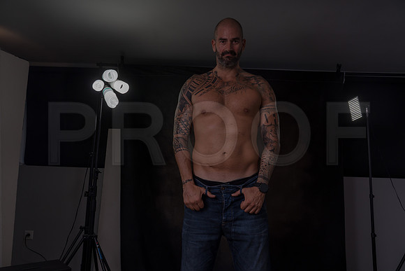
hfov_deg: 67.4
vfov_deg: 48.0
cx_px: 202
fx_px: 304
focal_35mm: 27
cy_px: 136
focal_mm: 27
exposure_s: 1/200
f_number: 9
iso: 80
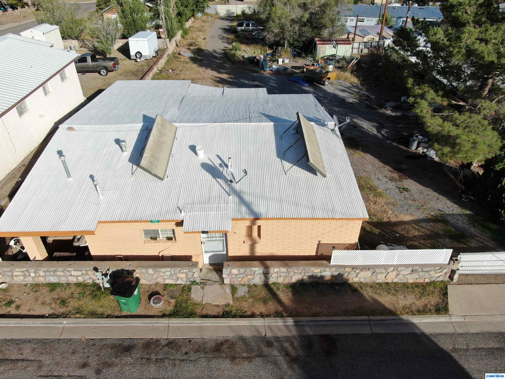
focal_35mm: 24
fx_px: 350
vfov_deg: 56.8
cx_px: 252
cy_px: 190
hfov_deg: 71.6
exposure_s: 1/2000
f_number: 2.8
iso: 100
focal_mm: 4.39
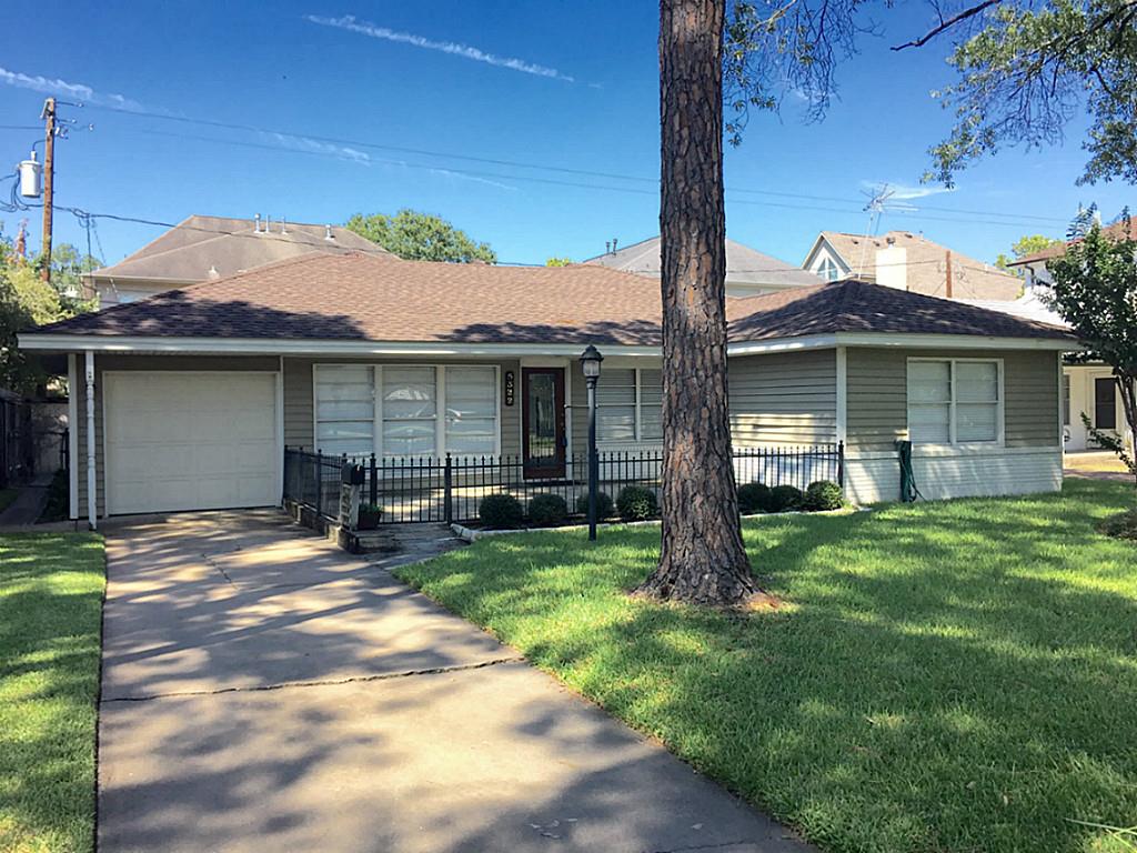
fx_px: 953
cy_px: 426
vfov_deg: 48.2
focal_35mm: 29
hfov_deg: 61.7
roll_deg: +0.3
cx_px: 568
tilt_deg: -0.2
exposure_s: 1/842
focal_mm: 4.15
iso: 32
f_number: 2.2
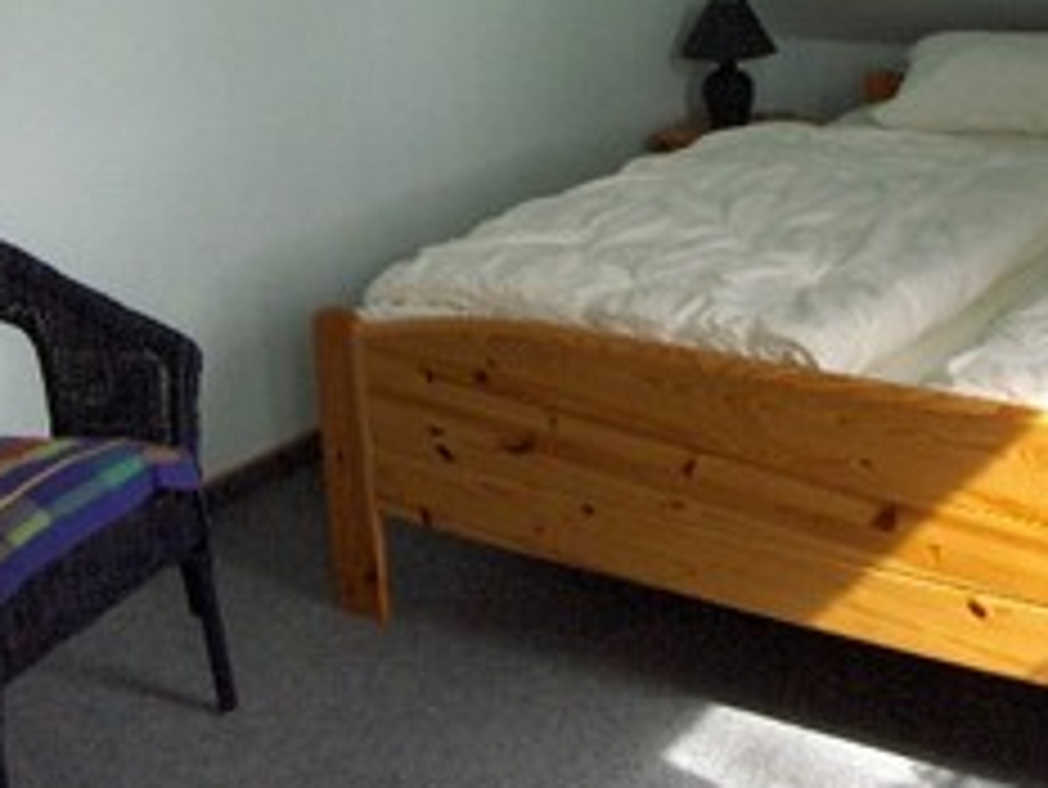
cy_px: 158
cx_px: 666
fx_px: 1817
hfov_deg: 32.0
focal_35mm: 60
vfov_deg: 24.1
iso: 200
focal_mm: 5.8
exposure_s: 1/139
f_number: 2.6
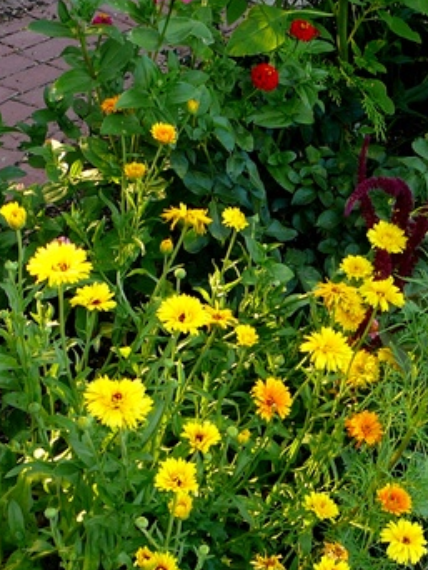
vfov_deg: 42.0
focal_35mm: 45
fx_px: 741
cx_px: 250
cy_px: 293
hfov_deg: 32.2
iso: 80
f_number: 2.8
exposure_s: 1/80
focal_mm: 5.2
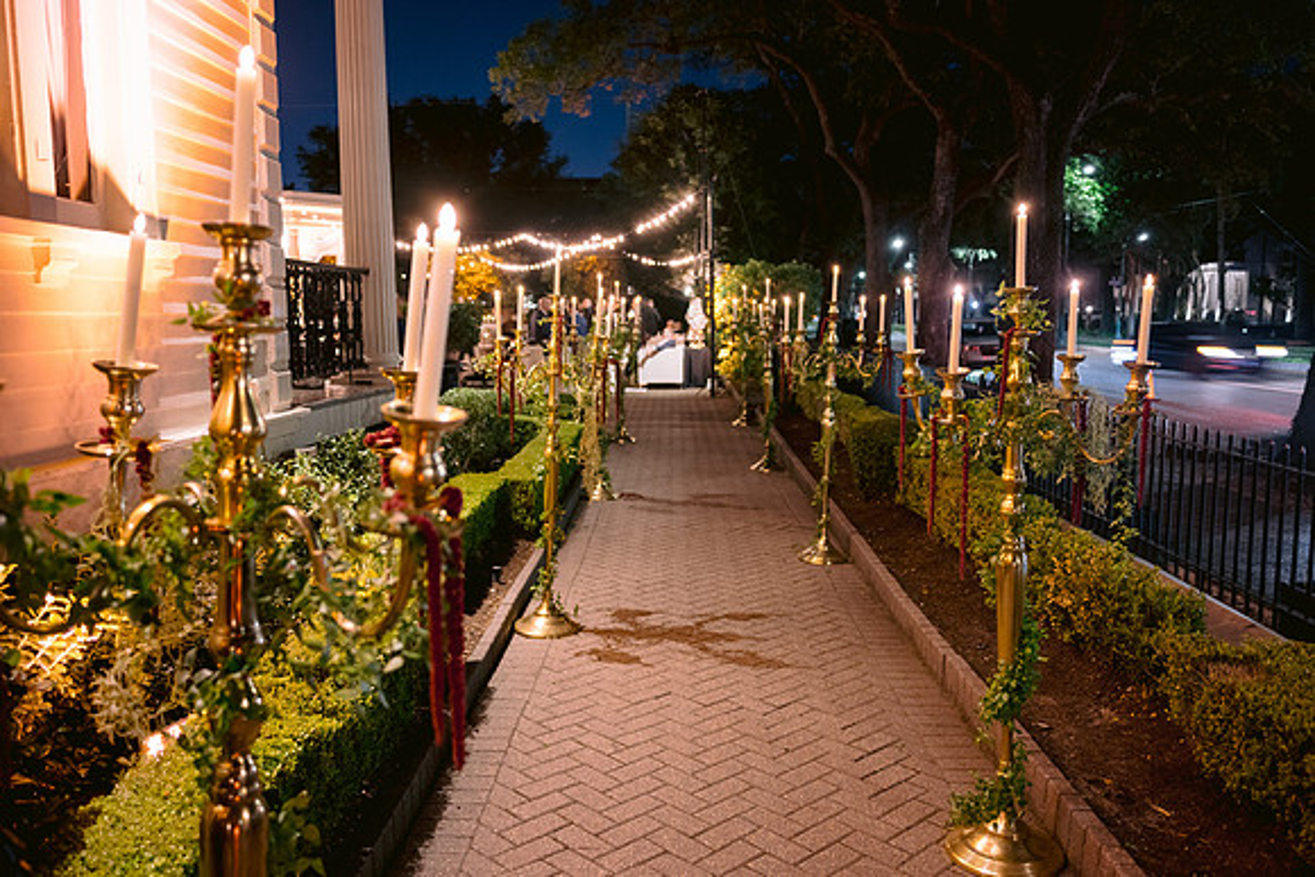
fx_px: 1023
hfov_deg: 65.5
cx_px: 658
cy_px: 438
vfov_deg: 46.4
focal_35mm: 28
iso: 800
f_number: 2.8
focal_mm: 28
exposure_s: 1/4
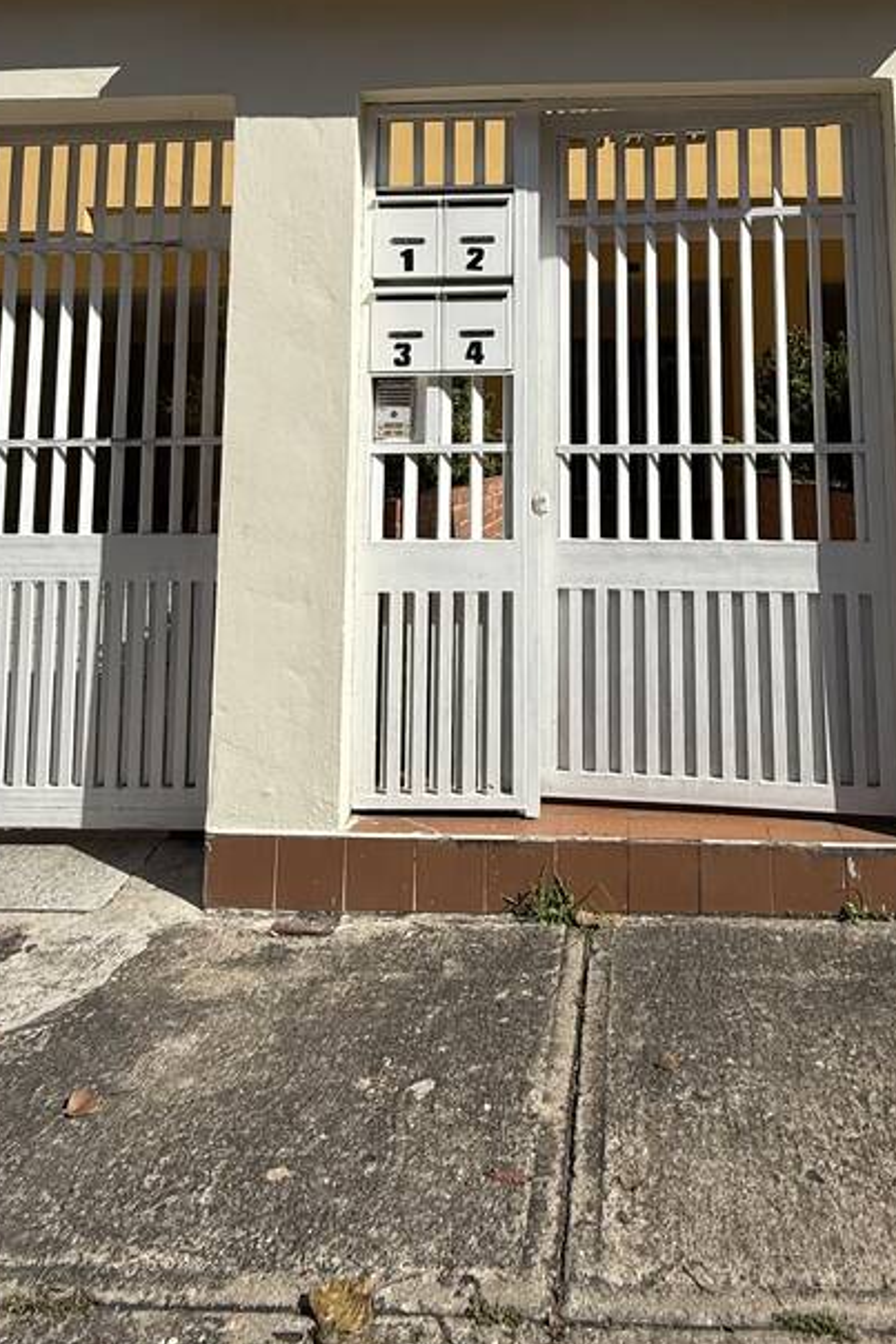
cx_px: 585
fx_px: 971
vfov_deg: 65.1
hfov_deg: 48.8
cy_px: 333
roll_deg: +0.0
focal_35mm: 26
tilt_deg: +8.4
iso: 50
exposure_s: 1/4425
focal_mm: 2.22
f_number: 2.2
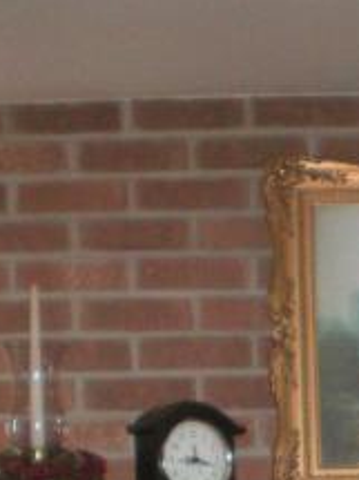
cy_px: 777
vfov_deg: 13.4
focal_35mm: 136
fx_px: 1882
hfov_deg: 10.5
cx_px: 535
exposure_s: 1/60
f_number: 3.1
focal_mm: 6.3
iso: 200
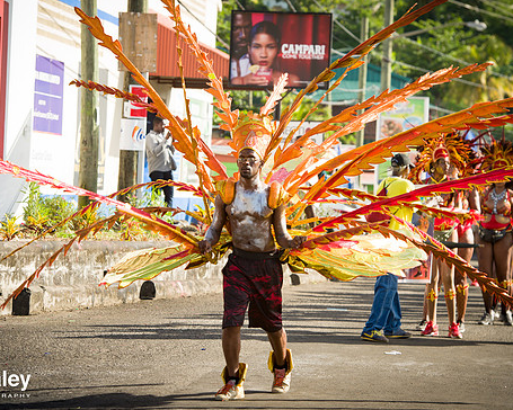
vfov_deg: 10.6
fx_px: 2217
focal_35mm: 146
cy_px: 195
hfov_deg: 13.2
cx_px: 257
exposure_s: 1/200
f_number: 5.6
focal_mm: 122
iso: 100
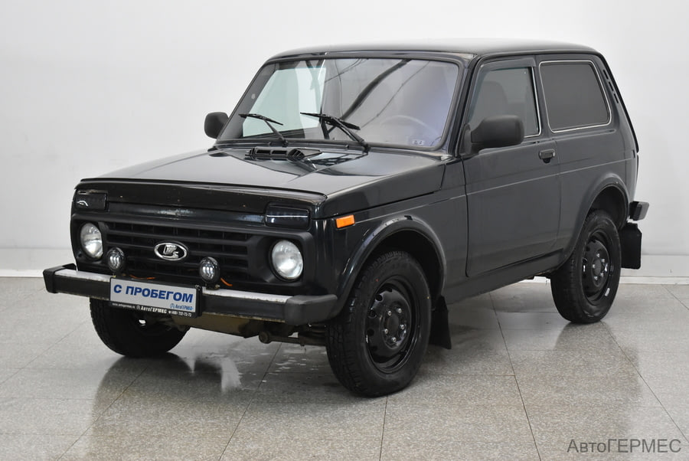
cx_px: 344
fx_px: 1322
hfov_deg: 29.2
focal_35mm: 69
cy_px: 230
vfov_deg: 19.8
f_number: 5.3
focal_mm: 46
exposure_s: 1/80
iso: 1800
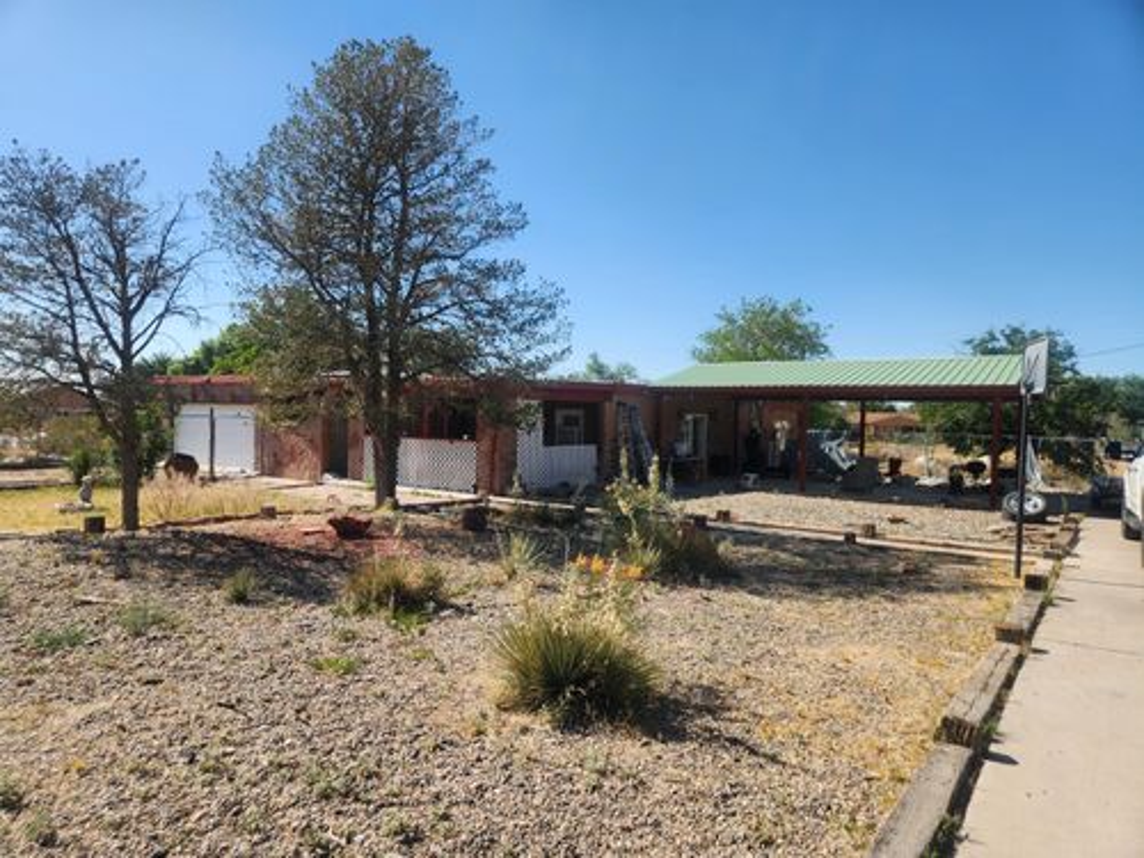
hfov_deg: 73.9
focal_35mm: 23
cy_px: 429
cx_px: 572
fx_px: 760
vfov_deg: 58.9
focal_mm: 5.4
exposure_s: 1/1336
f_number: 1.8
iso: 20
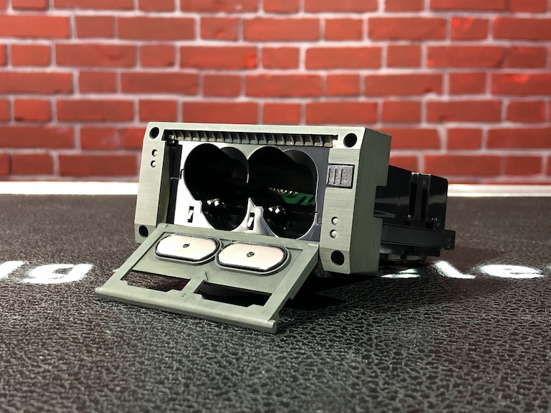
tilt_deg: -6.7
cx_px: 272
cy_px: 205
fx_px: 700
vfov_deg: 32.9
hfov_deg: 42.9
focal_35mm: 44
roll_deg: +0.0
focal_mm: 3.99
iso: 100
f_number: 1.8
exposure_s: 1/13
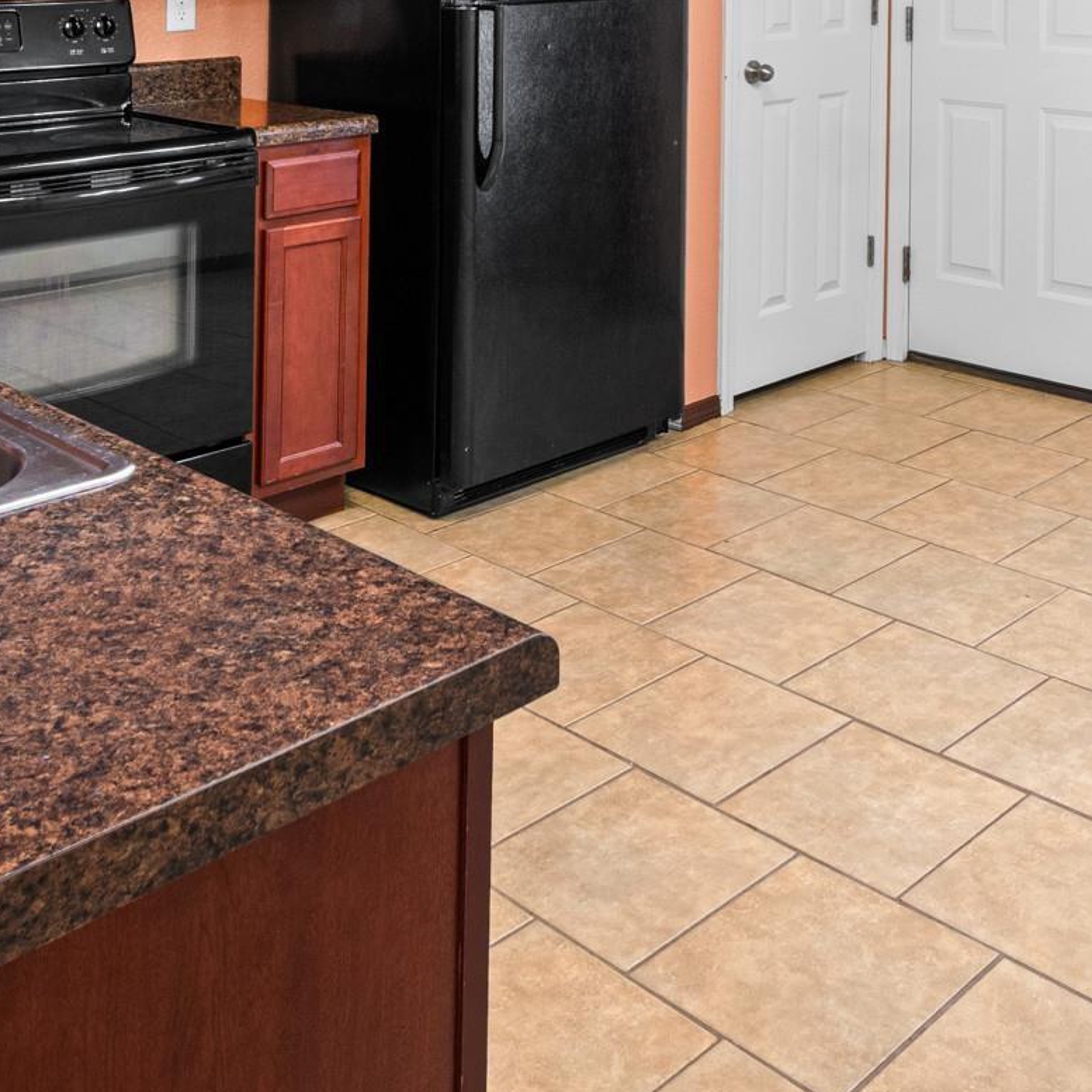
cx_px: 815
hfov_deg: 39.8
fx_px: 1463
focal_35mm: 41
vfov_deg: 36.1
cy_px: -46
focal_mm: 10
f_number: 9
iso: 250
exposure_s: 1
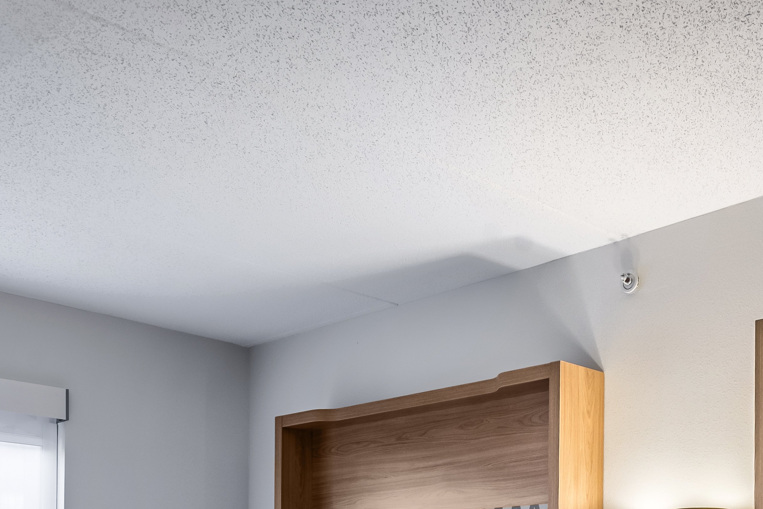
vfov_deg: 25.2
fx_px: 1039
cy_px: 586
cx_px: 596
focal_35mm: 49
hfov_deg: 39.0
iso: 400
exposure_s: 1/50
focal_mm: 20
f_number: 8
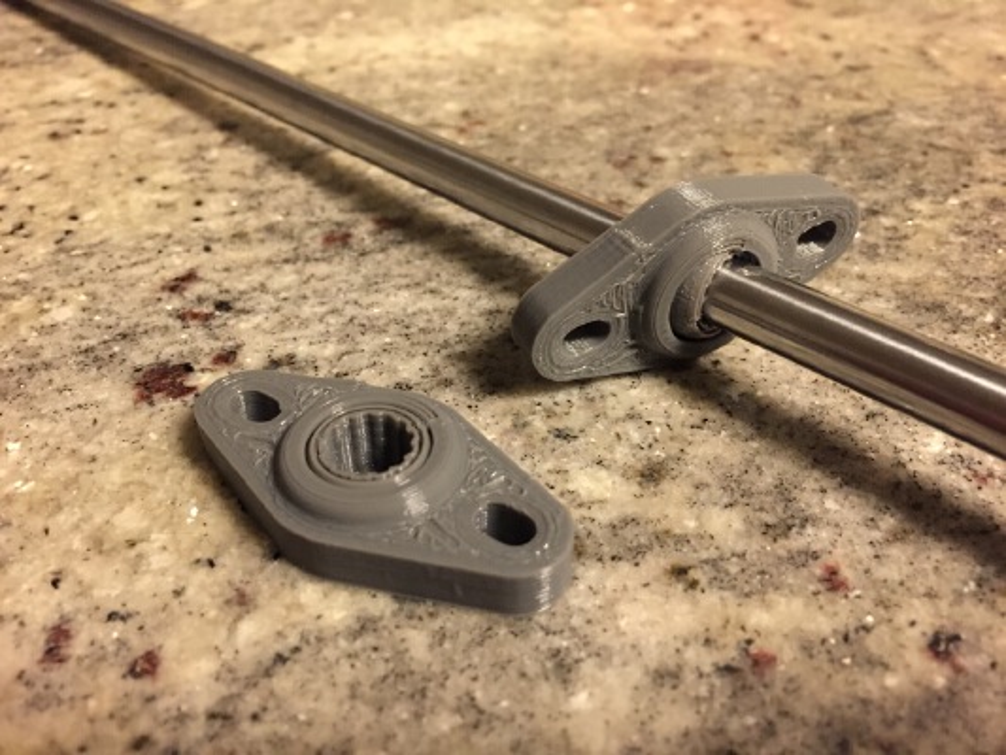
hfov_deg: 61.6
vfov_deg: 48.2
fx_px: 843
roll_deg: -0.3
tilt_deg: -38.7
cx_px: 503
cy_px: 378
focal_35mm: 29
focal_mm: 4.15
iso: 500
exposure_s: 1/15
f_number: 2.2
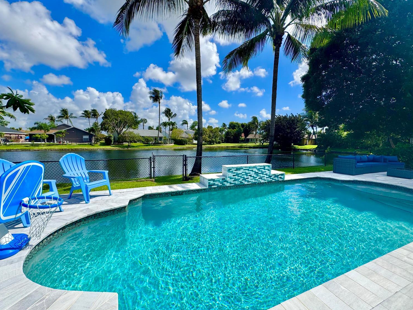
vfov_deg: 81.8
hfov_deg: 98.2
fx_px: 179
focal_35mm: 15
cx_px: 211
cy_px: 153
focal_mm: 2.22
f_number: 2.2
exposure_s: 1/2584
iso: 50
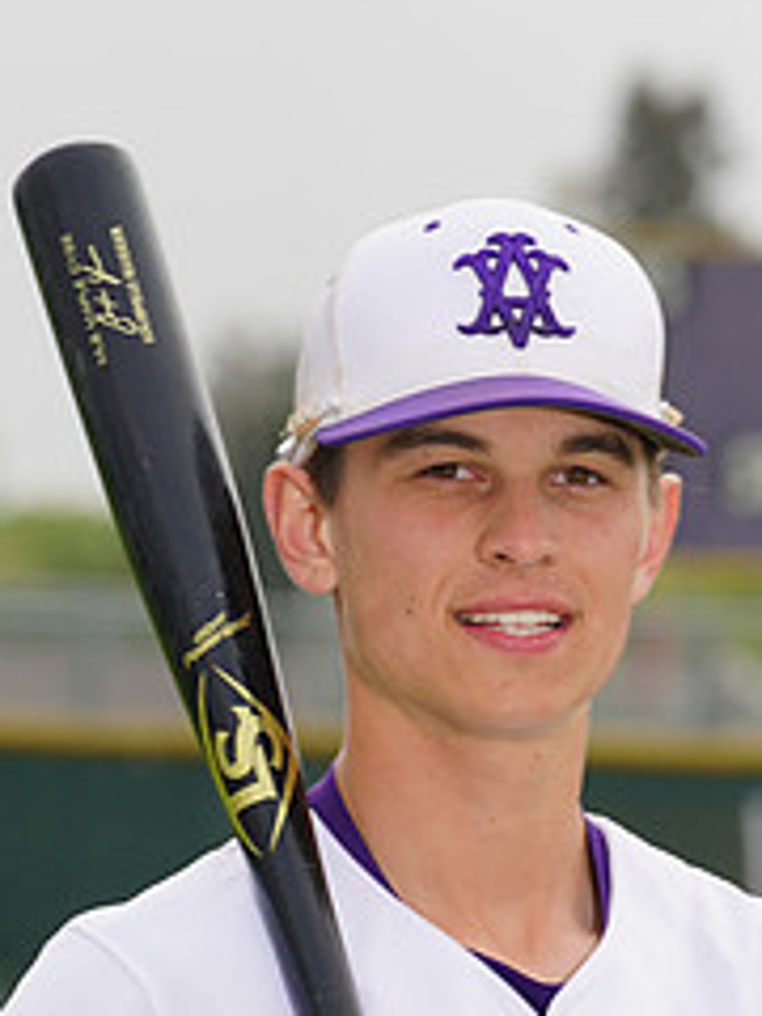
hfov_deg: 3.1
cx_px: 400
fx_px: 14235
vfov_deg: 4.1
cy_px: 1096
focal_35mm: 485
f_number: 9
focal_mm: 209
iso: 160
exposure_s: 1/250
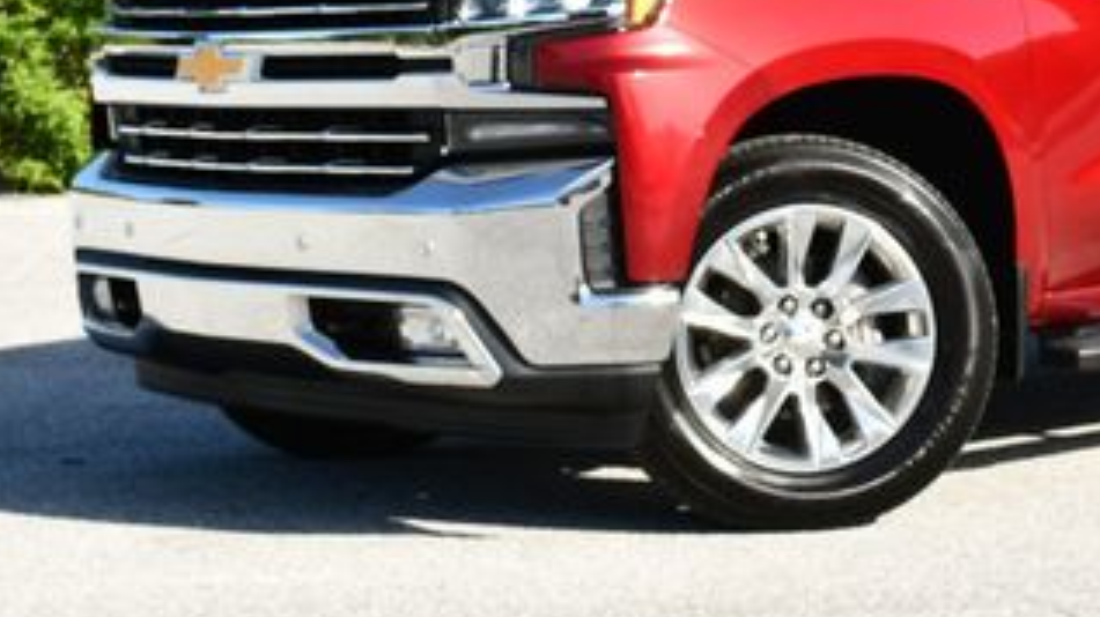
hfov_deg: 19.2
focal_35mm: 110
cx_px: 913
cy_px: -87
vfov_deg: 10.8
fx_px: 3207
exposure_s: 1/250
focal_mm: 26
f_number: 8
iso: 200
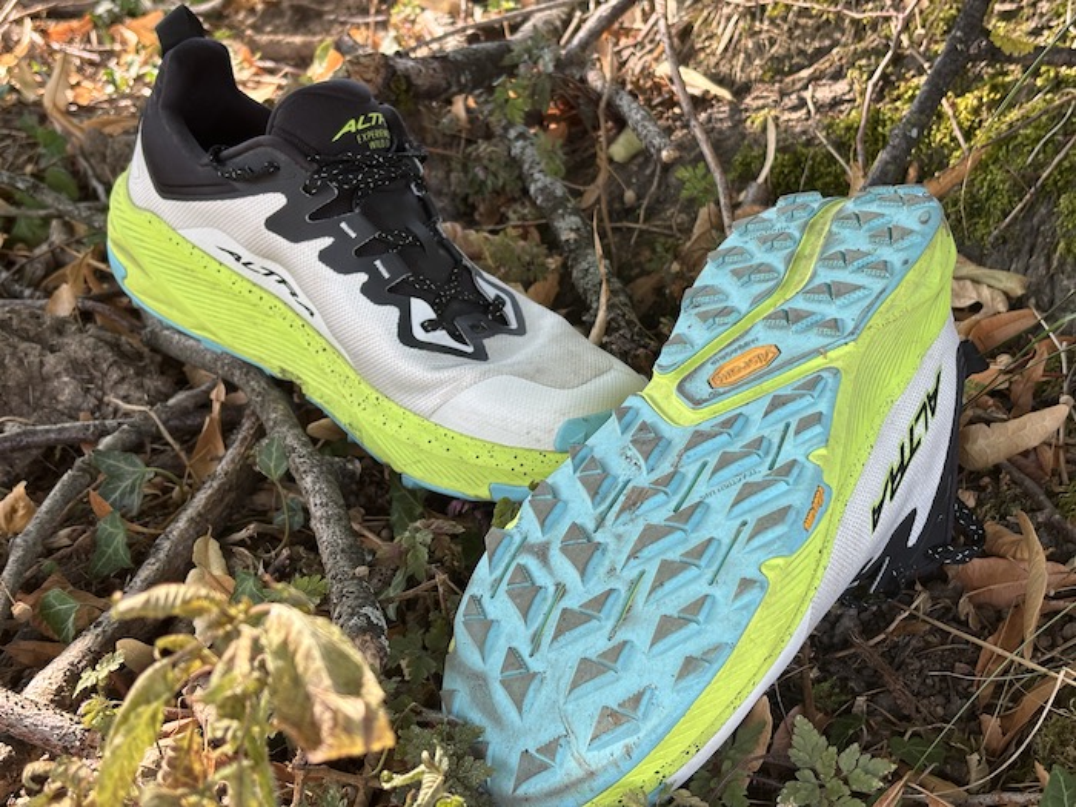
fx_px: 1616
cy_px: 404
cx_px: 538
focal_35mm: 52
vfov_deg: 28.0
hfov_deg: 36.8
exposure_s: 1/167
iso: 40
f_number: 1.6
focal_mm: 5.96
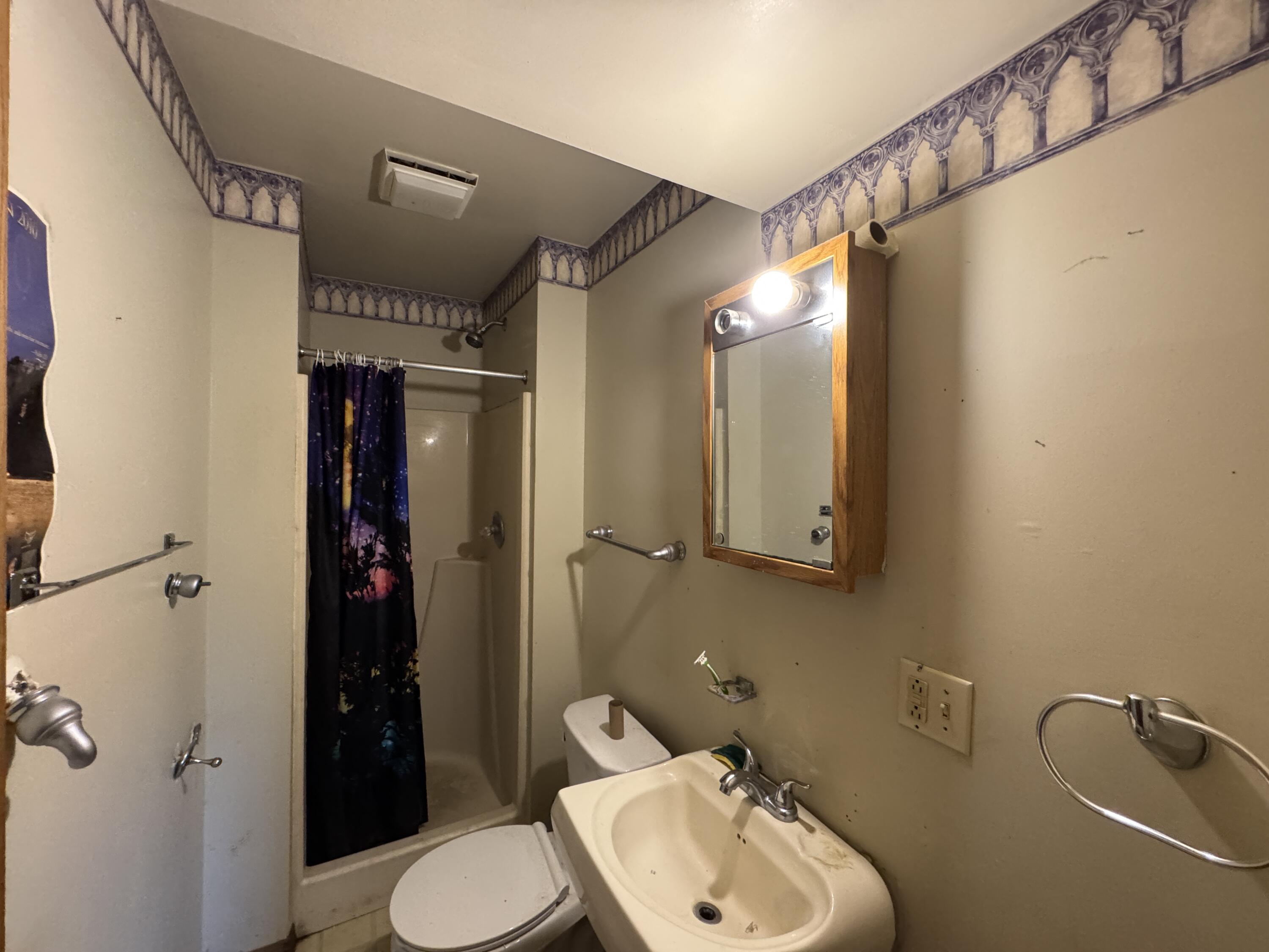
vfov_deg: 85.7
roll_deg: -1.4
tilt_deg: -0.4
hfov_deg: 102.1
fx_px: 513
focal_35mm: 14
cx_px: 634
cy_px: 476
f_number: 2.2
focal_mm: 2.22
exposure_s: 1/60
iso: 640
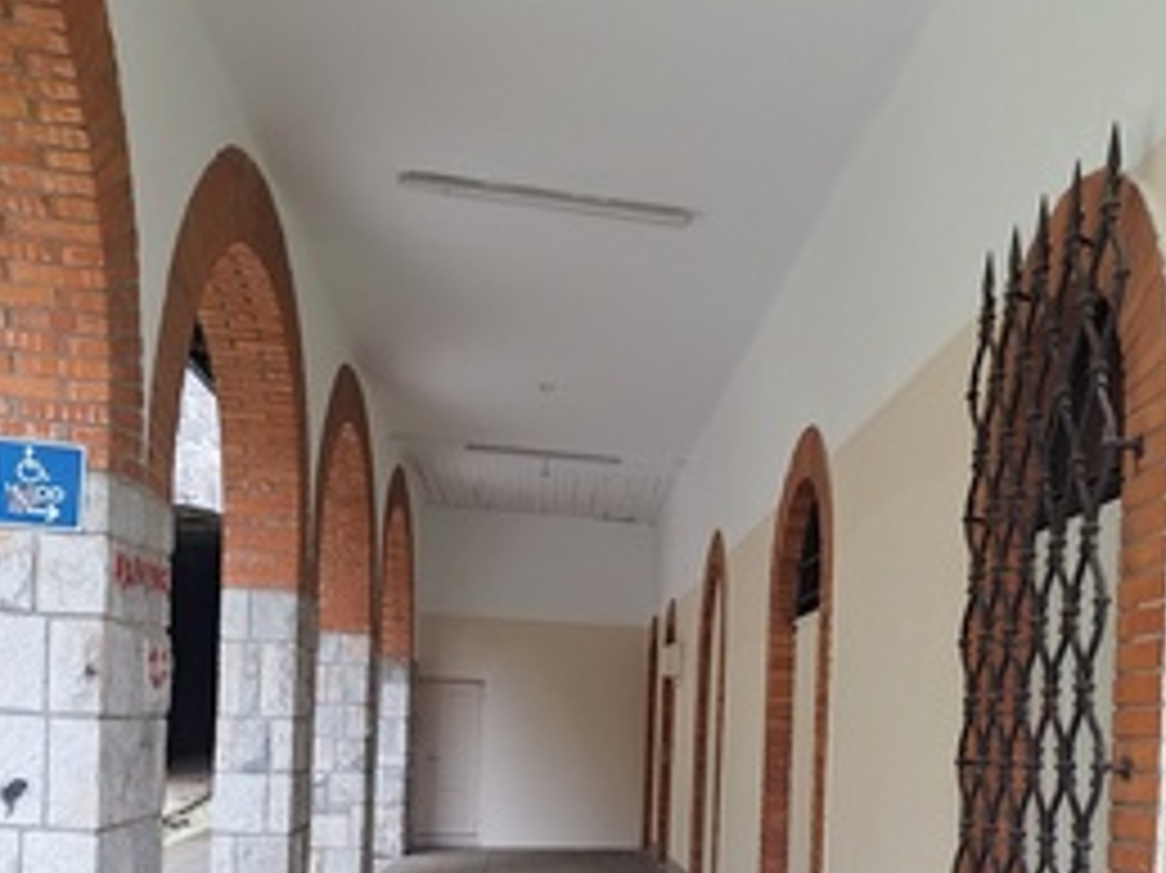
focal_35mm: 40
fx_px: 1347
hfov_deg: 45.7
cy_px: 742
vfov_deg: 34.4
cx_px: 828
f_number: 1.8
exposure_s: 1/114
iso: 40
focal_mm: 5.54
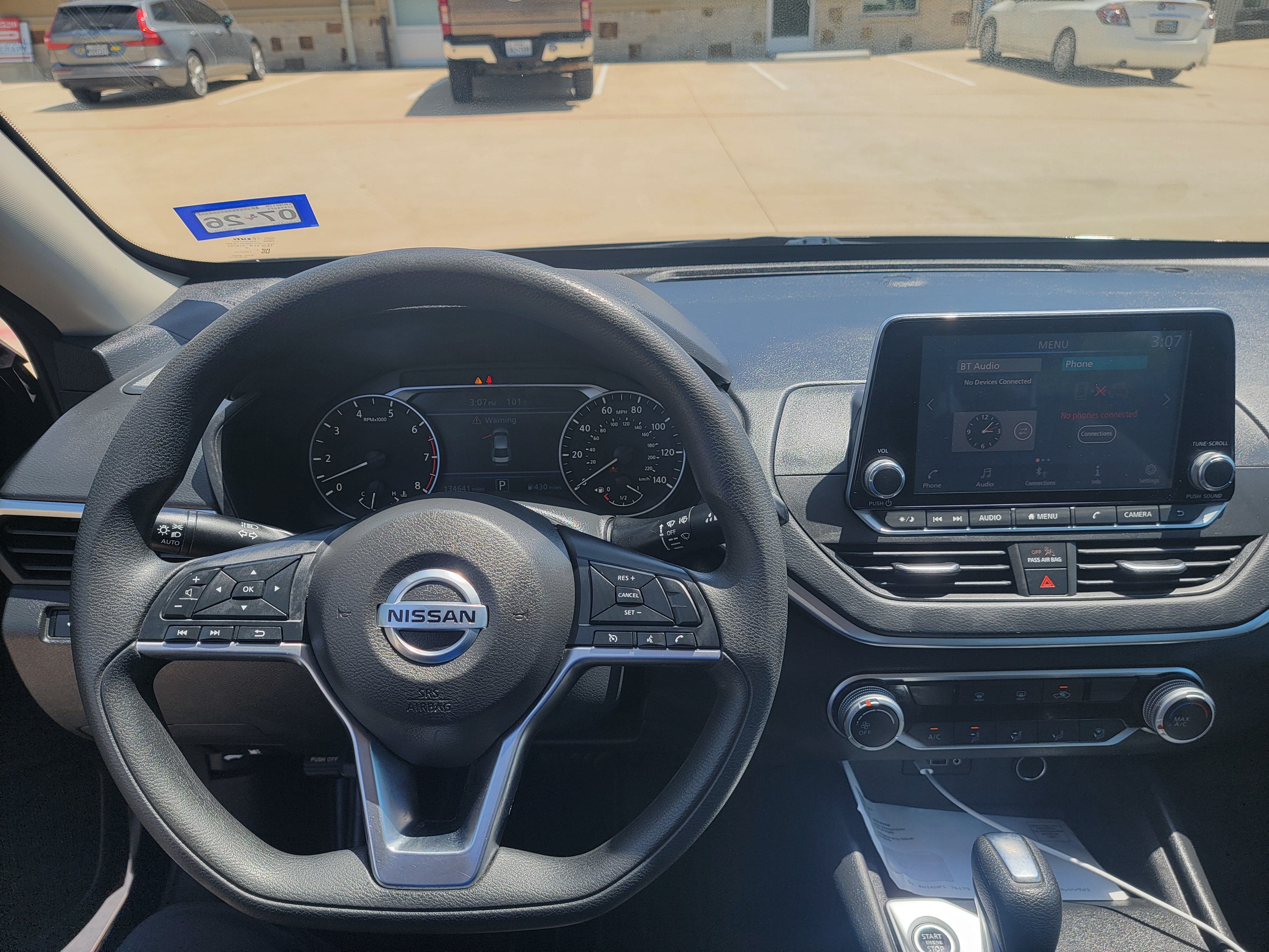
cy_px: 476
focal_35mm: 24
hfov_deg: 71.6
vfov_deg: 56.8
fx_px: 880
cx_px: 634
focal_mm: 6.7
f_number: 1.8
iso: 16
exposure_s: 1/281
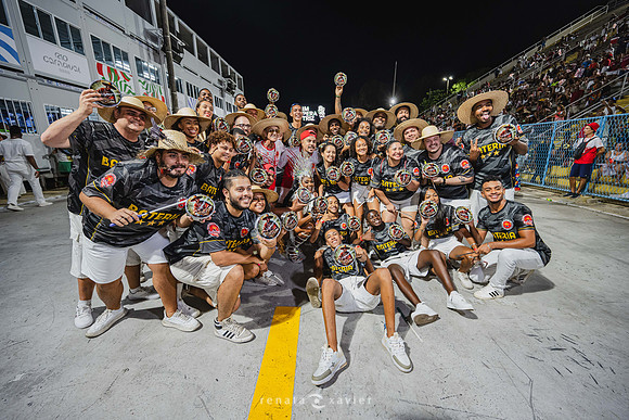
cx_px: 314
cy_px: 210
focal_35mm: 15
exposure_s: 1/125
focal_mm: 15
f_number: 4
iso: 1250
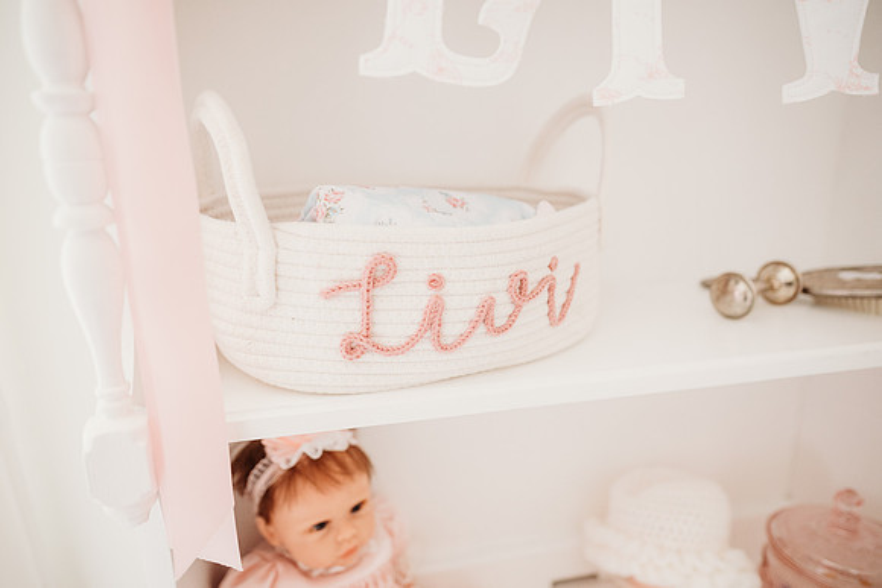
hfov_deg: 73.7
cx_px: 441
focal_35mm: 24
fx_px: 588
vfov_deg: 53.2
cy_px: 294
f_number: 2.8
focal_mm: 24
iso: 1600
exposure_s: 1/200
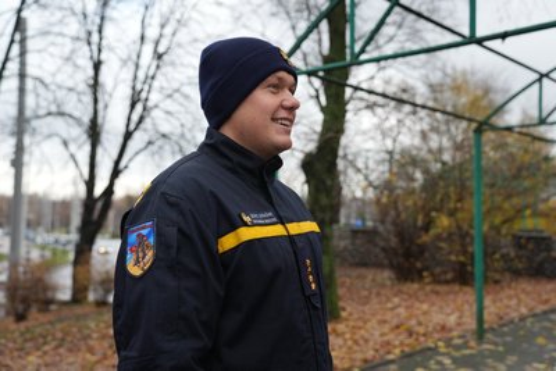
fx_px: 587
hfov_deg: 50.7
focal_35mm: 38
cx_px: 278
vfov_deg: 35.1
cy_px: 186
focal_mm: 38
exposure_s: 1/200
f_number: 3.5
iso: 1250
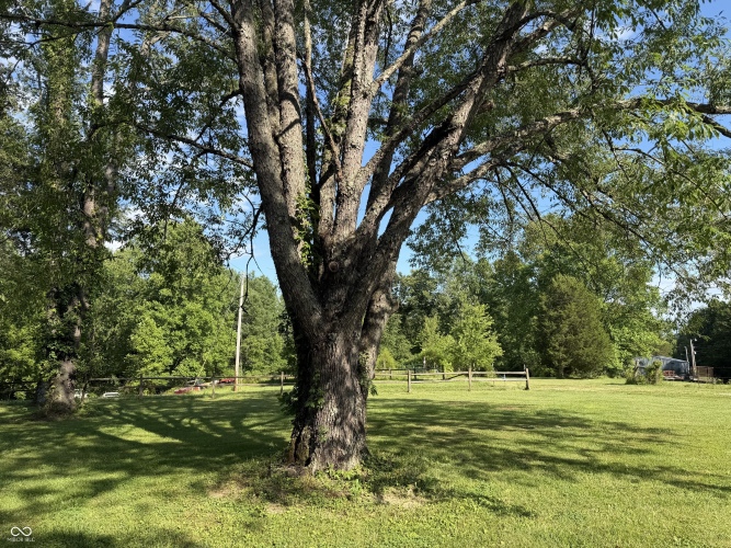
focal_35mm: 24
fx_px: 507
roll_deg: +0.9
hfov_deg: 71.6
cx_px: 366
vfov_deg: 56.8
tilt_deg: +7.4
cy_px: 274
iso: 80
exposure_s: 1/1653
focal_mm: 6.76
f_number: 1.78
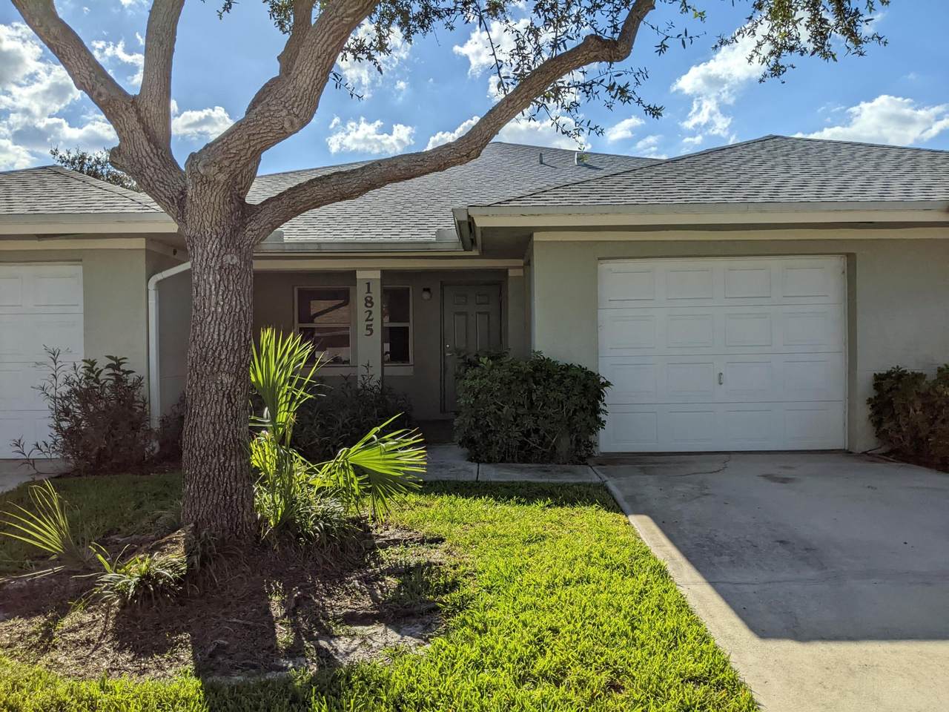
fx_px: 740
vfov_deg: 51.4
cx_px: 474
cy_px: 356
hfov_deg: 65.3
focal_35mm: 27
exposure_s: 1/23256
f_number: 1.8
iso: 91
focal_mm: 4.44
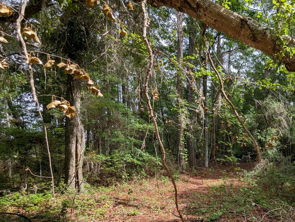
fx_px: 213
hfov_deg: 64.1
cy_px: 151
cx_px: 230
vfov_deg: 53.7
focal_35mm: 25
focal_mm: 2.35
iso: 43
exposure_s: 1/495
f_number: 2.2
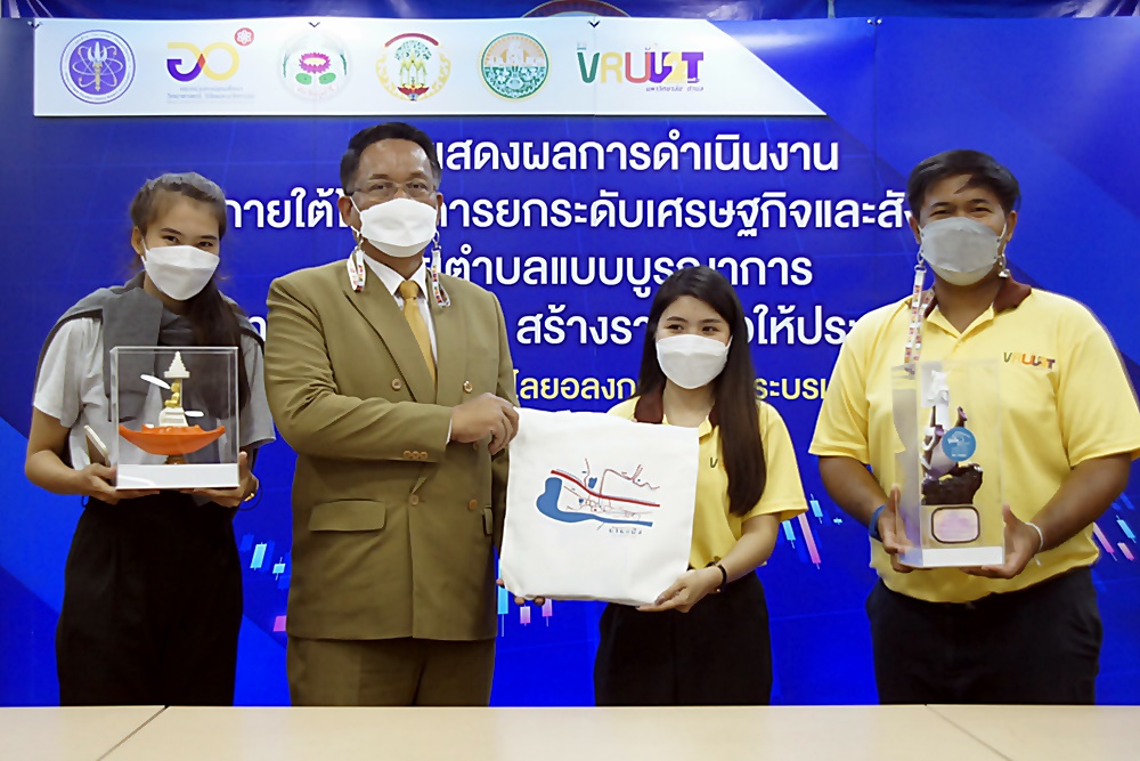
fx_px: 1663
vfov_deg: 25.8
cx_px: 570
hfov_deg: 37.8
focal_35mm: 52
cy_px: 380
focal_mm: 35
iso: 1600
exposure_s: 1/125
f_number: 4.5
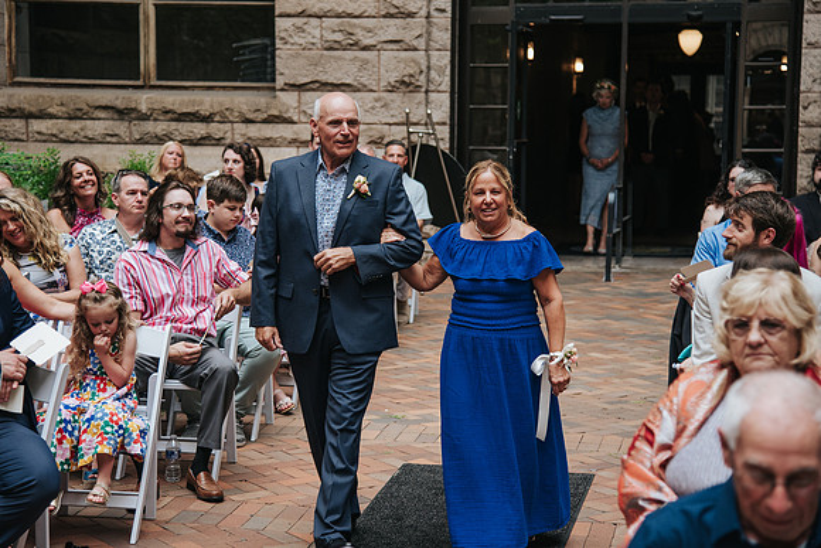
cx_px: 397
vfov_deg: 16.1
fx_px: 1937
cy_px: 241
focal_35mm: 85
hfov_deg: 23.9
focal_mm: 75
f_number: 4
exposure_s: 1/500
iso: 640
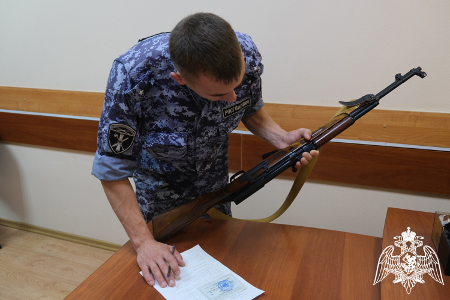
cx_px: 225
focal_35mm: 29
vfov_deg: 45.0
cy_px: 150
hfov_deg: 63.7
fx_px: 362
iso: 320
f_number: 2.8
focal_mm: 19.6
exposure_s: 1/38
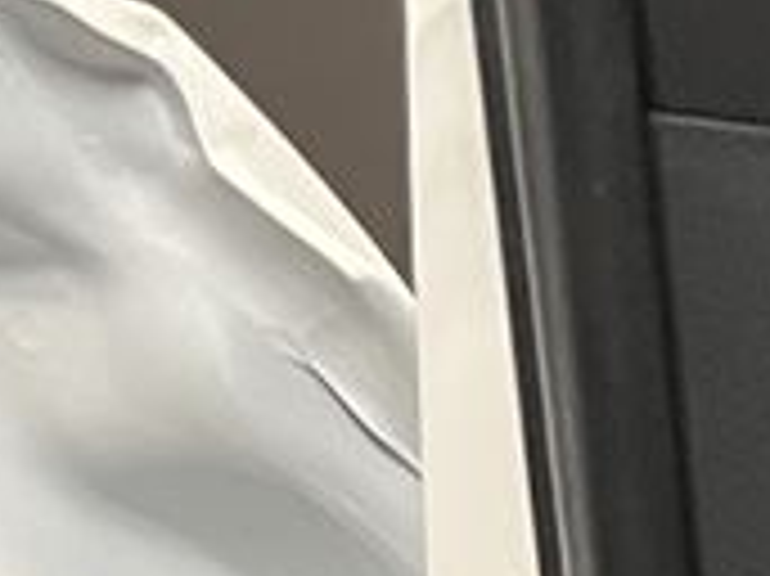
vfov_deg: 6.7
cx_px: 1477
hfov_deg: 9.6
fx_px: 4335
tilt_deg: -21.7
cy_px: 1930
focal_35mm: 195
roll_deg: +1.3
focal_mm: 5.1
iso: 500
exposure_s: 1/30
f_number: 1.6
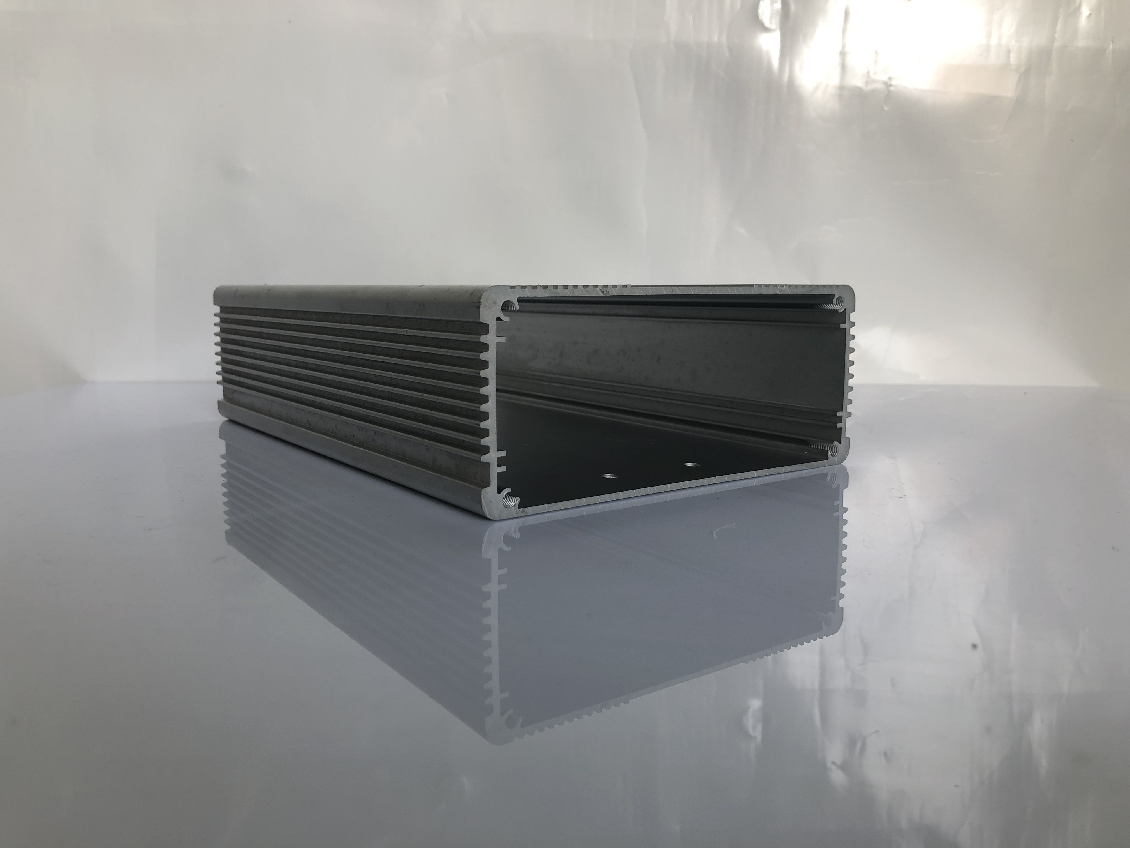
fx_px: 914
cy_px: 424
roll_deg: +0.0
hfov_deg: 63.4
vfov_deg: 49.7
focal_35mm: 28
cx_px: 565
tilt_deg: -8.2
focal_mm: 3.99
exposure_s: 1/100
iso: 25
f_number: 1.8
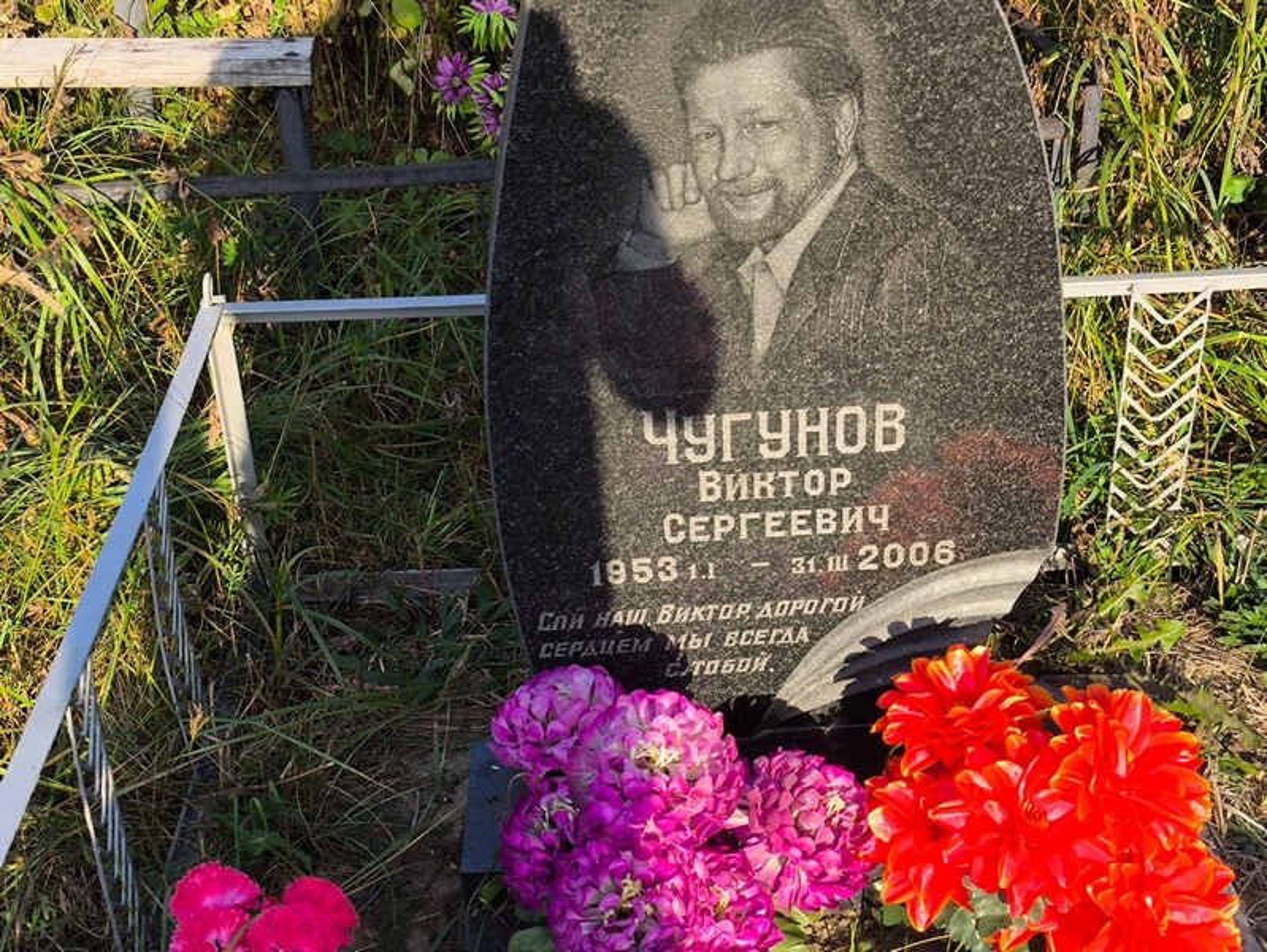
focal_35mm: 50
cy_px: 476
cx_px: 634
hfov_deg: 38.2
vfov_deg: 29.1
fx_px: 1831
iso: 50
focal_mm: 4.71
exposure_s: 1/601
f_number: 1.7
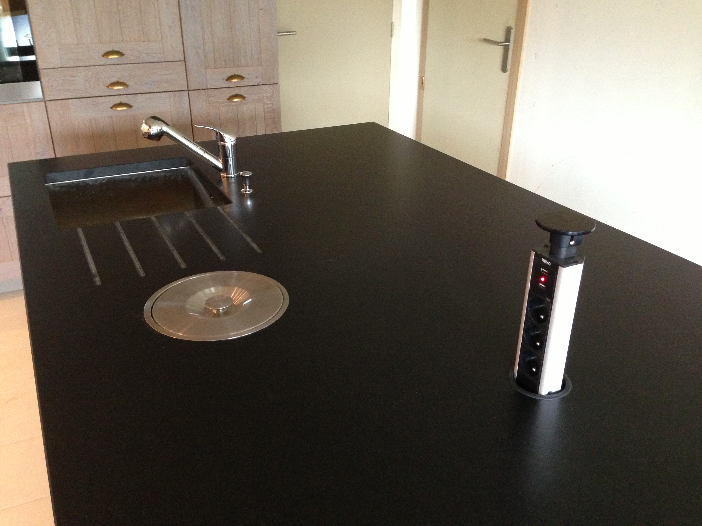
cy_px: 263
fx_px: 669
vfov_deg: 42.9
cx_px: 351
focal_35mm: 33
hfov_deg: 55.4
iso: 400
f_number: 2.4
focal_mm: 4.13
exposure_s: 1/17
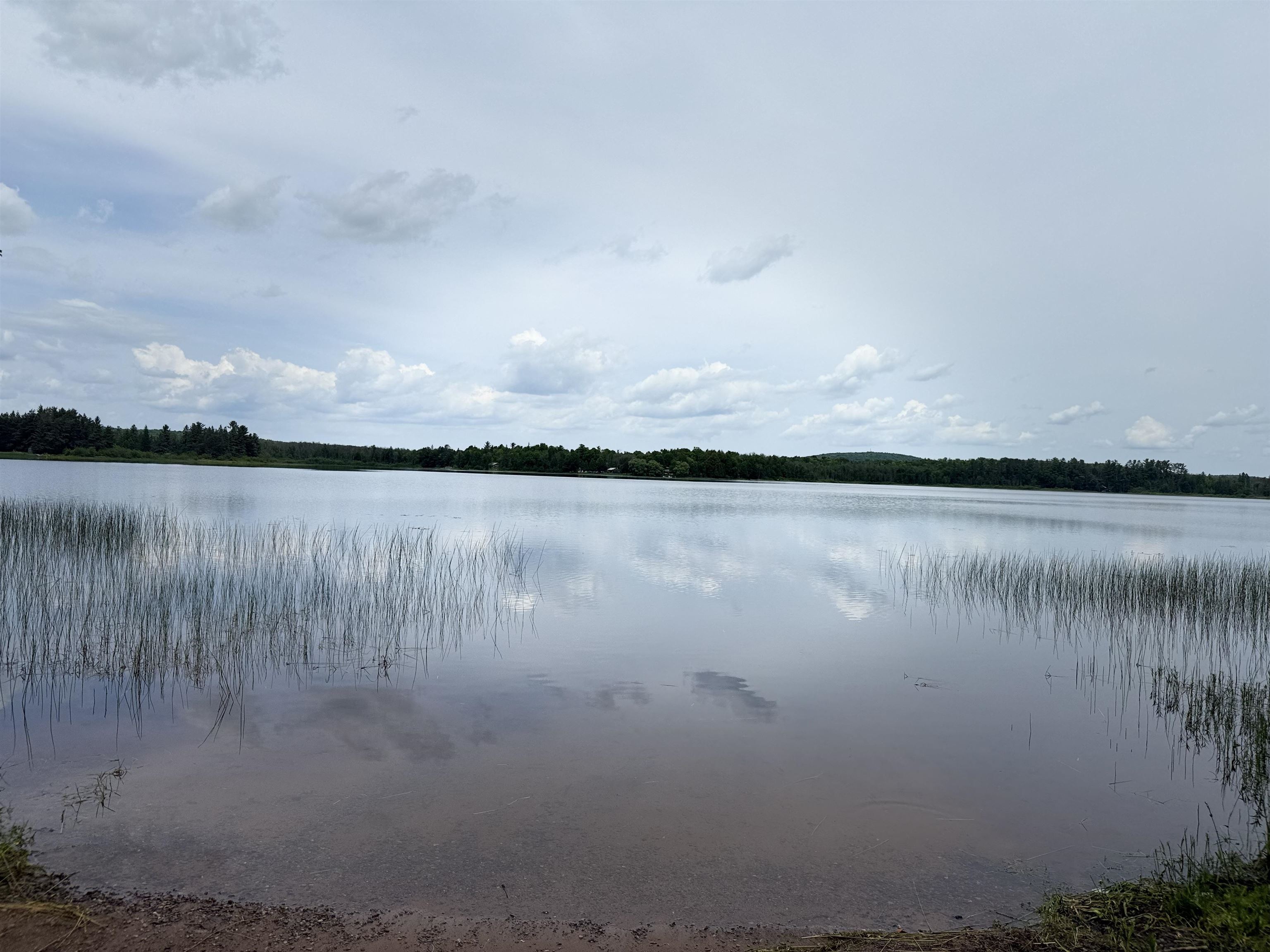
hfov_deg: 71.6
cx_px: 635
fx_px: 881
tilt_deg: +0.4
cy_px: 476
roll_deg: +0.0
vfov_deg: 56.8
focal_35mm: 24
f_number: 1.78
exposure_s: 1/10309
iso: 80
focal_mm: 6.76
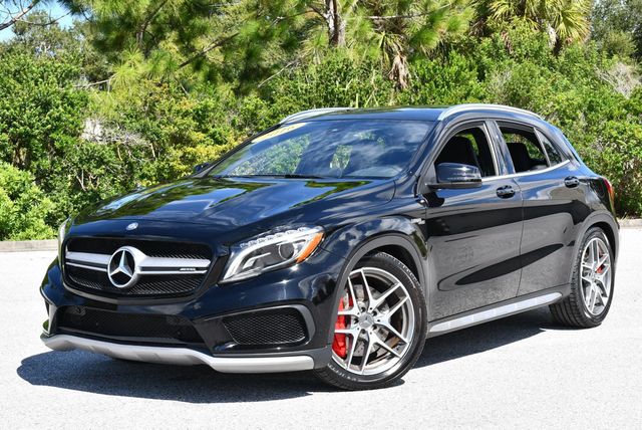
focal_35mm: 68
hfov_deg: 29.6
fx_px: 1214
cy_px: 215
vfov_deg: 20.1
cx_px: 321
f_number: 8
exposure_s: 1/250
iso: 200
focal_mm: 34
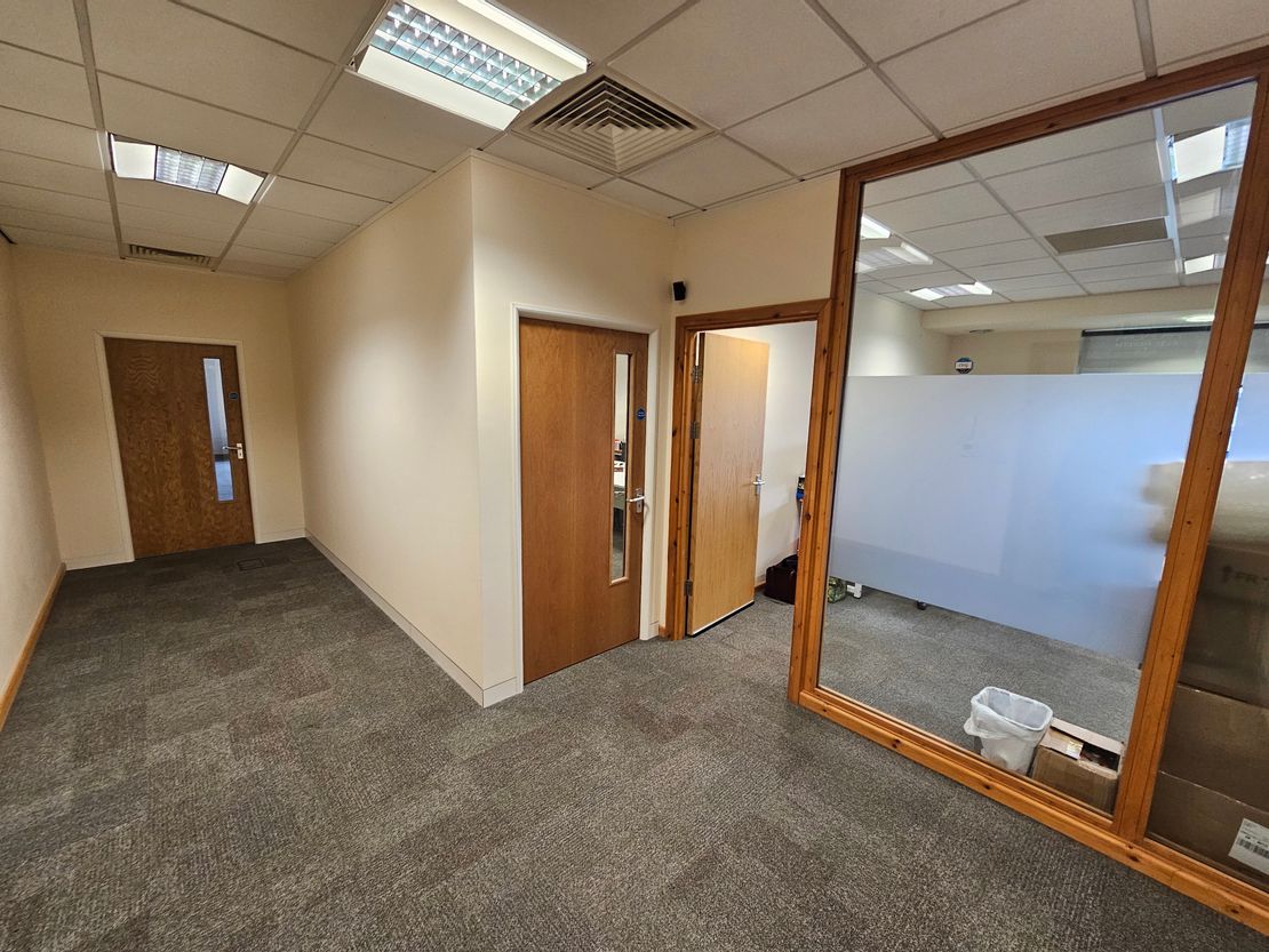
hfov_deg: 106.2
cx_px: 634
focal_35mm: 13
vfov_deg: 89.9
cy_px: 476
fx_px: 477
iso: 200
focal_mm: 2.2
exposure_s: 1/50
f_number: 2.2
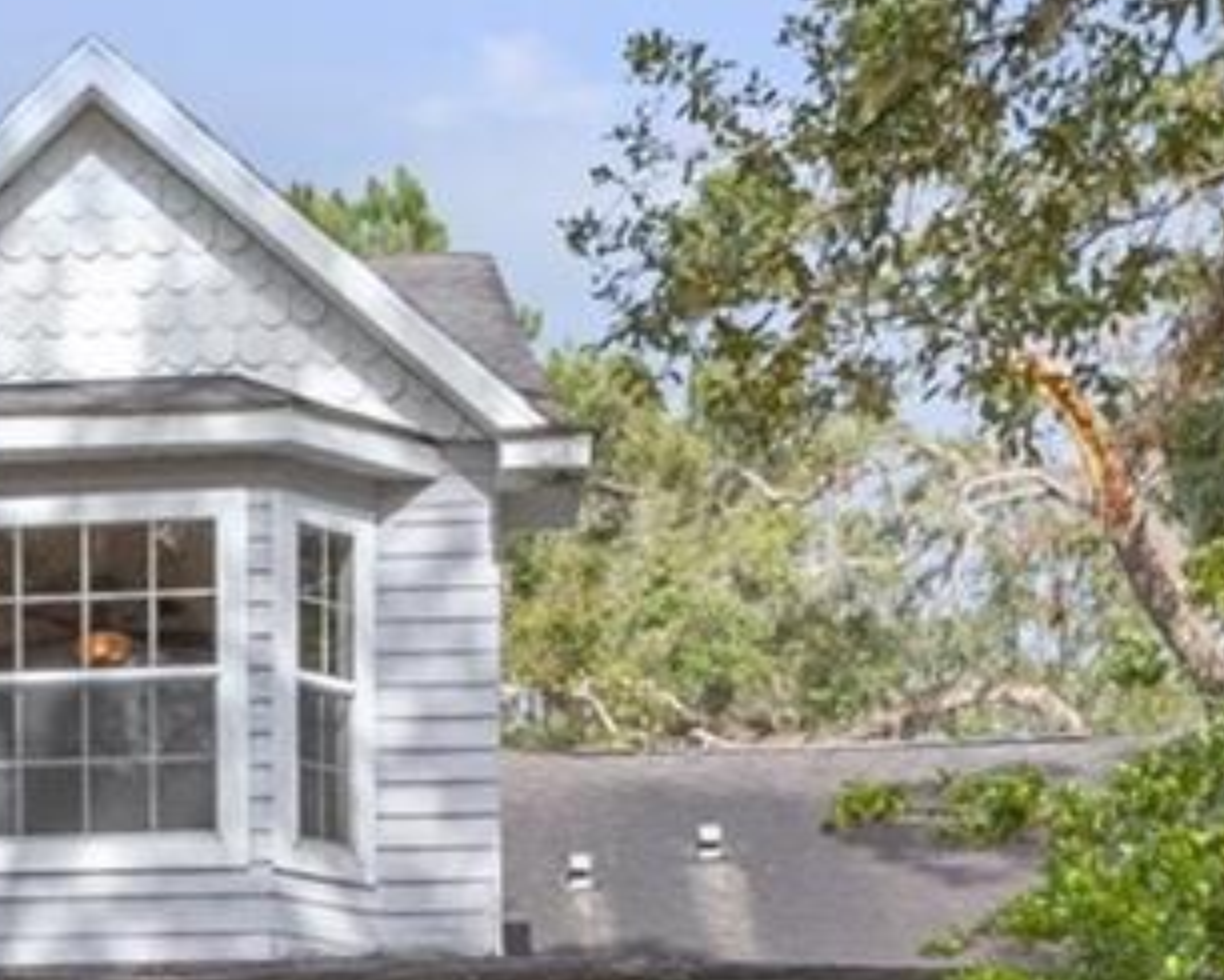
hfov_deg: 17.1
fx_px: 3732
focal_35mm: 103
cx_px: -508
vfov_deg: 13.6
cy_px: 1680
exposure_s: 1/250
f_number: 8
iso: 320
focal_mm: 14
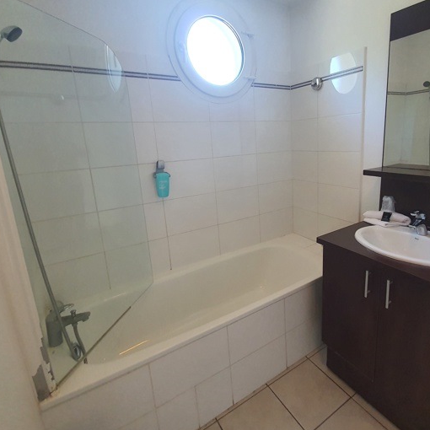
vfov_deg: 80.6
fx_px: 253
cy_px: 199
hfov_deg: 79.7
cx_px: 260
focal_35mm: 18
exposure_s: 1/50
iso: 250
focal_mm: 1.8
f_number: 2.2
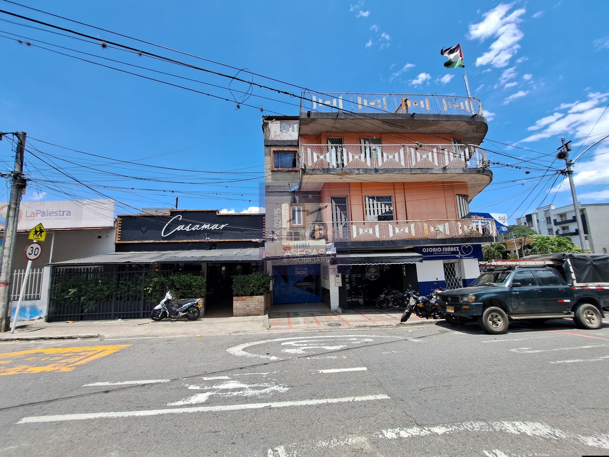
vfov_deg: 89.9
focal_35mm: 13
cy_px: 228
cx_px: 304
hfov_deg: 106.2
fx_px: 229
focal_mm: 1.74
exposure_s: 1/977
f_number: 2.2
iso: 50
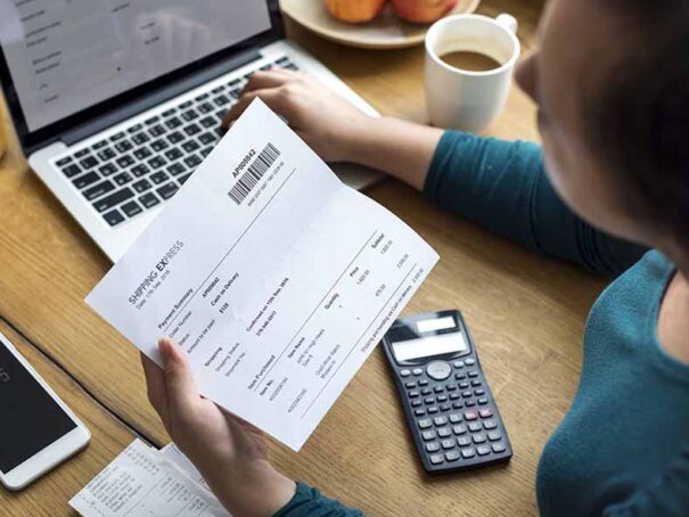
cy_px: 235
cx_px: 346
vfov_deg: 24.0
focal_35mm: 61
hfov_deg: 31.7
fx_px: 1214
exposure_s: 1/200
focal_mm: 50
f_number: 3.2
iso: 160
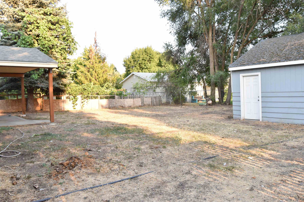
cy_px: 101
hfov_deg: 61.9
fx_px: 253
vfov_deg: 43.6
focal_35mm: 30
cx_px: 152
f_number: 8
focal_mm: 20
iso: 720
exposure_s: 1/125
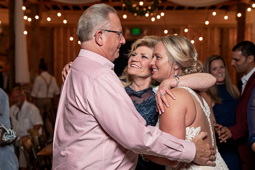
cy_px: 91
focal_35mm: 74
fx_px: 525
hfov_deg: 27.3
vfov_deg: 18.4
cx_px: 109
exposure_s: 1/200
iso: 2000
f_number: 4
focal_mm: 64
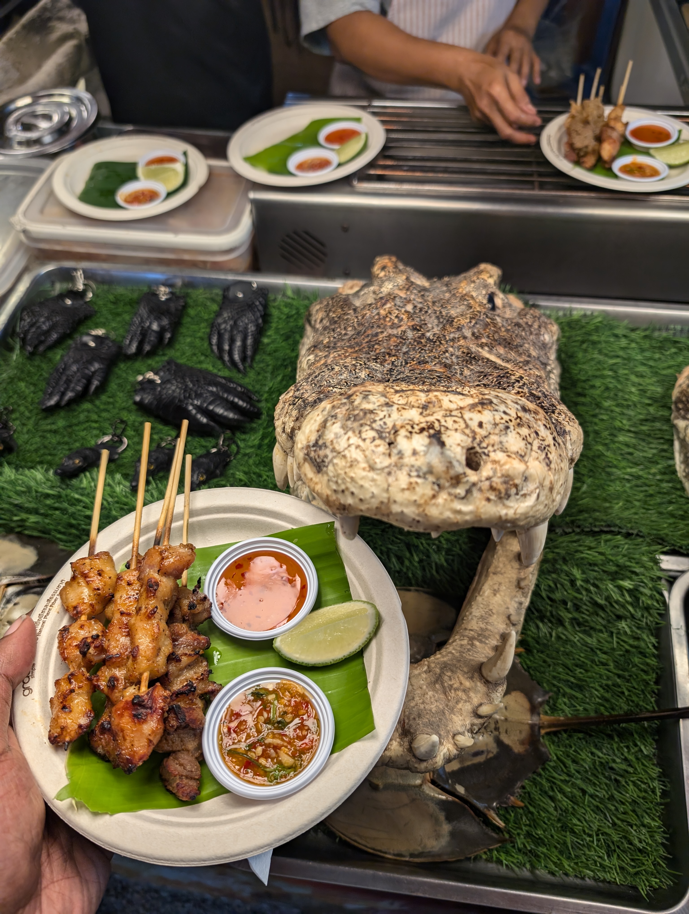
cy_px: 457
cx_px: 344
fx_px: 635
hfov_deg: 56.9
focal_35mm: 24
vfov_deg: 71.5
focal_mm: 6.9
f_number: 1.68
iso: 25
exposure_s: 1/160
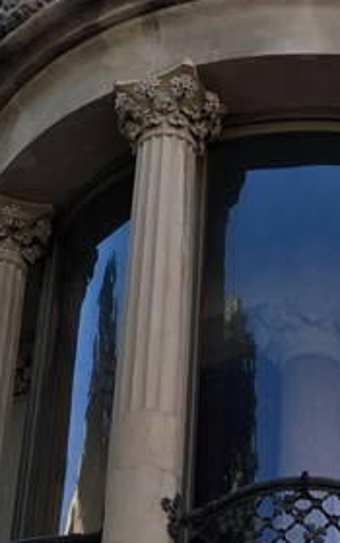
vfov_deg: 15.7
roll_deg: +0.6
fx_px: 1952
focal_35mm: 132
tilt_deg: +41.8
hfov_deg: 9.9
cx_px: 305
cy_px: 127
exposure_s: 1/285
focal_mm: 4.15
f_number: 2.2
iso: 25
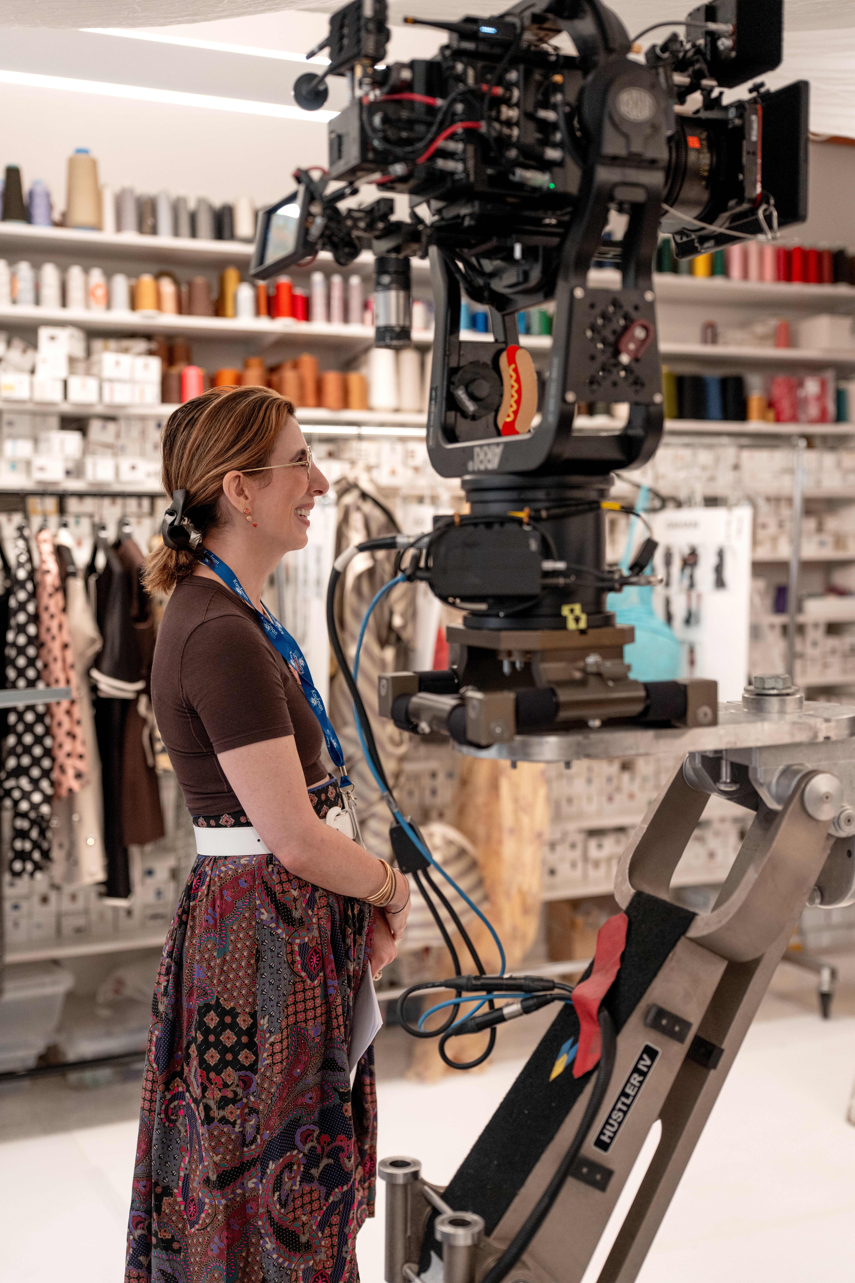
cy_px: 642
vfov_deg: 45.4
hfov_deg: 31.2
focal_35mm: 43
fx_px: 1532
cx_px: 428
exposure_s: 1/800
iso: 1600
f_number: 2
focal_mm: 43
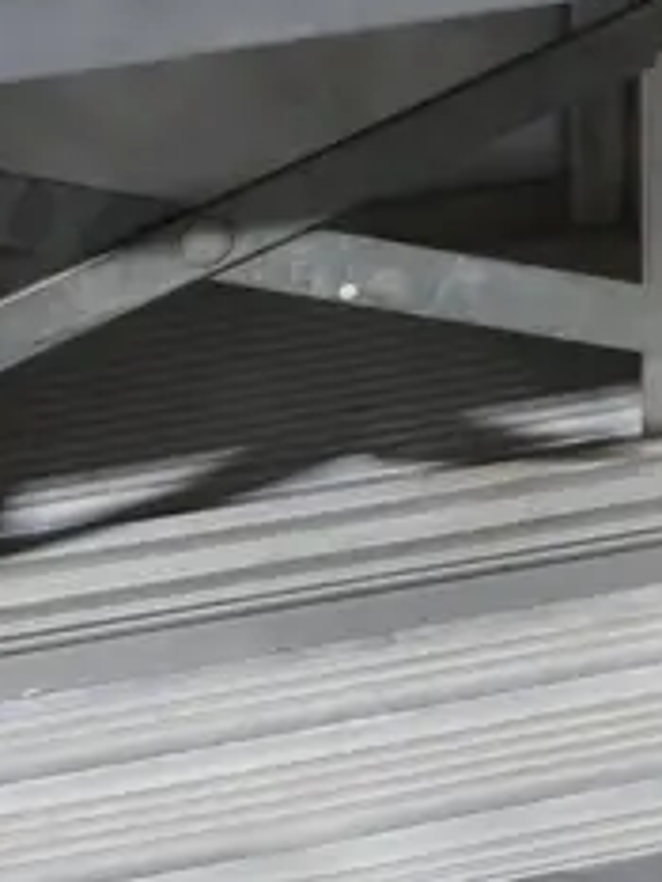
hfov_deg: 8.9
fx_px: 4254
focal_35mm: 167
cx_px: 142
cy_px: 8
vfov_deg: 11.7
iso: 1250
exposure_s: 1/60
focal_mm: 19
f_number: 4.1
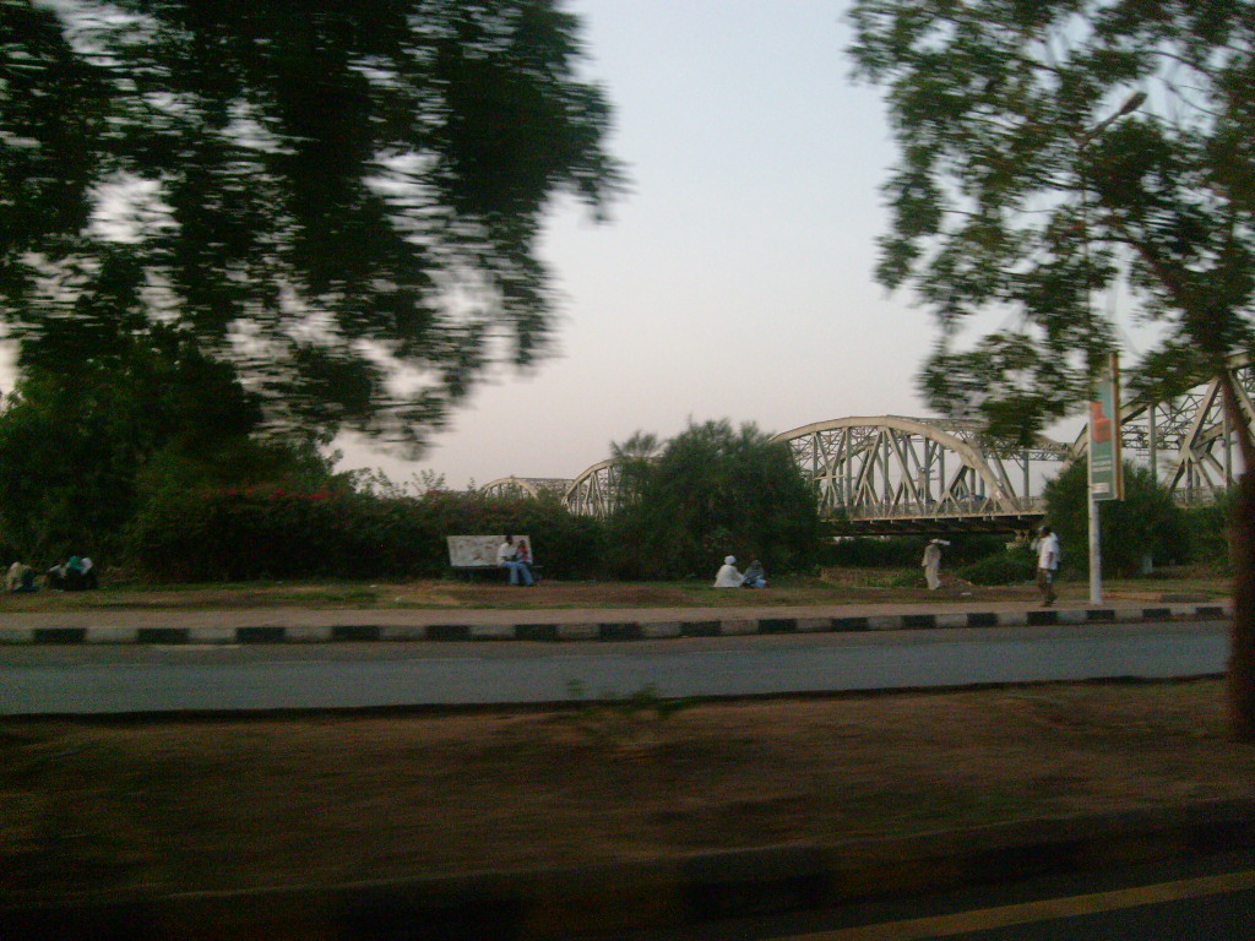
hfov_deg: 52.6
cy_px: 470
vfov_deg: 40.7
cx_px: 628
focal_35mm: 35
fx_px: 1269
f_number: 7.1
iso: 400
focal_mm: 5.8
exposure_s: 1/90
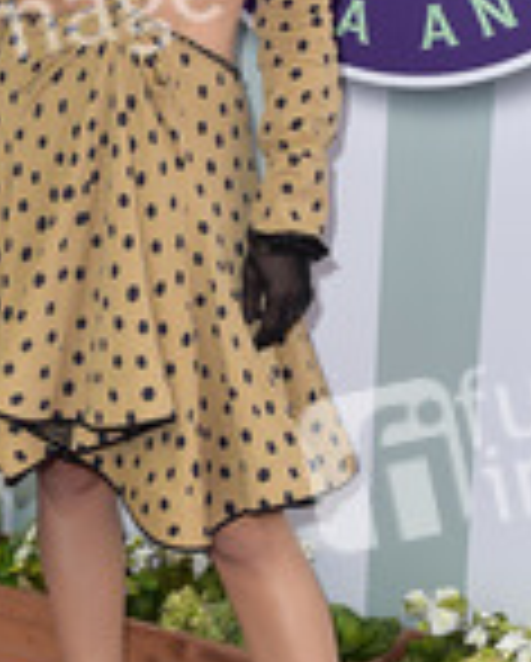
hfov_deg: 15.1
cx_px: 124
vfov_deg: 18.7
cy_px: 221
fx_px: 2000
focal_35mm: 102
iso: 250
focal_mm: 40
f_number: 6.3
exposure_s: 1/250
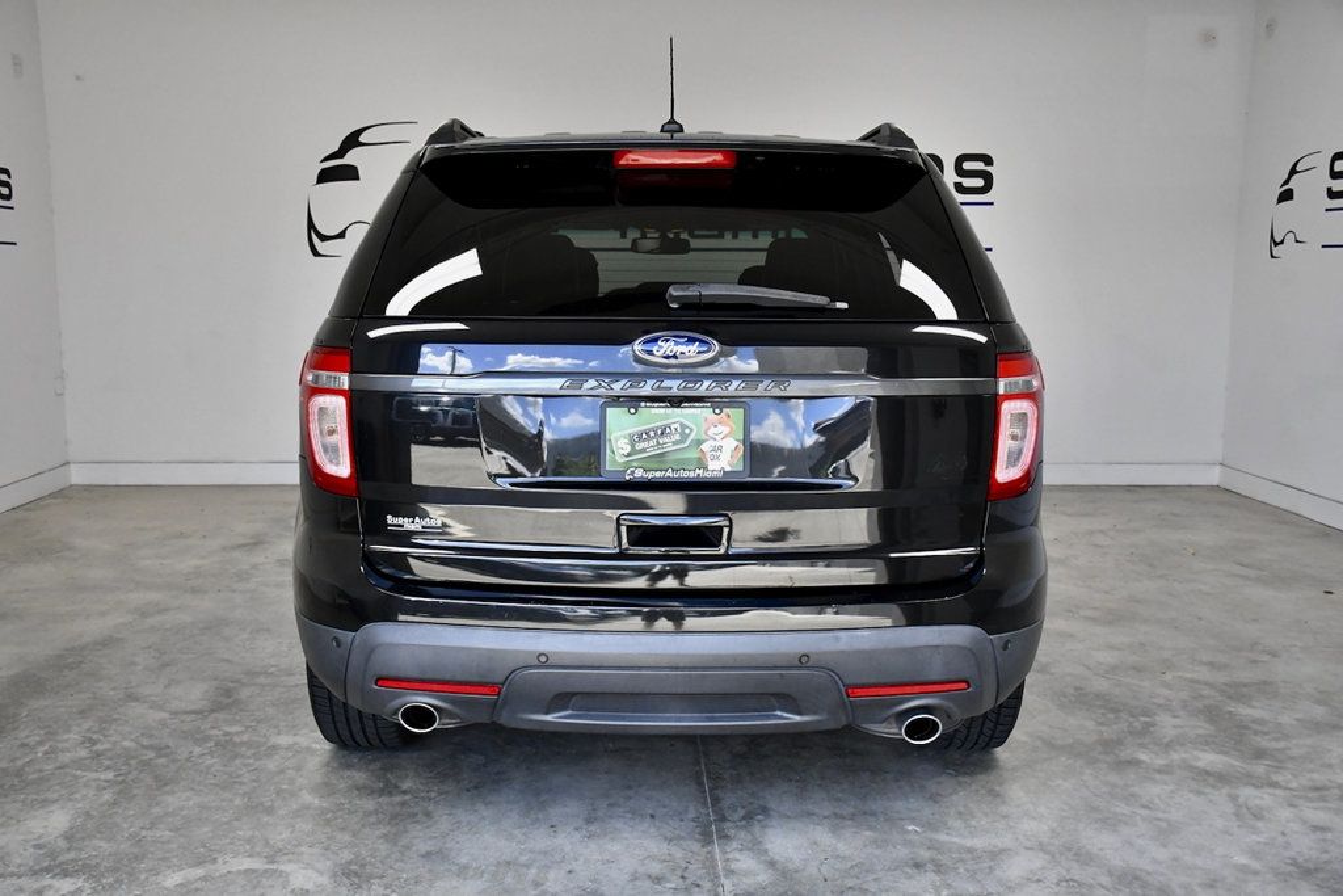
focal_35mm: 34
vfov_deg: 38.9
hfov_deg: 55.8
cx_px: 672
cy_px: 448
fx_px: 1268
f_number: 4.5
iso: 2500
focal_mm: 23
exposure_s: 1/1600
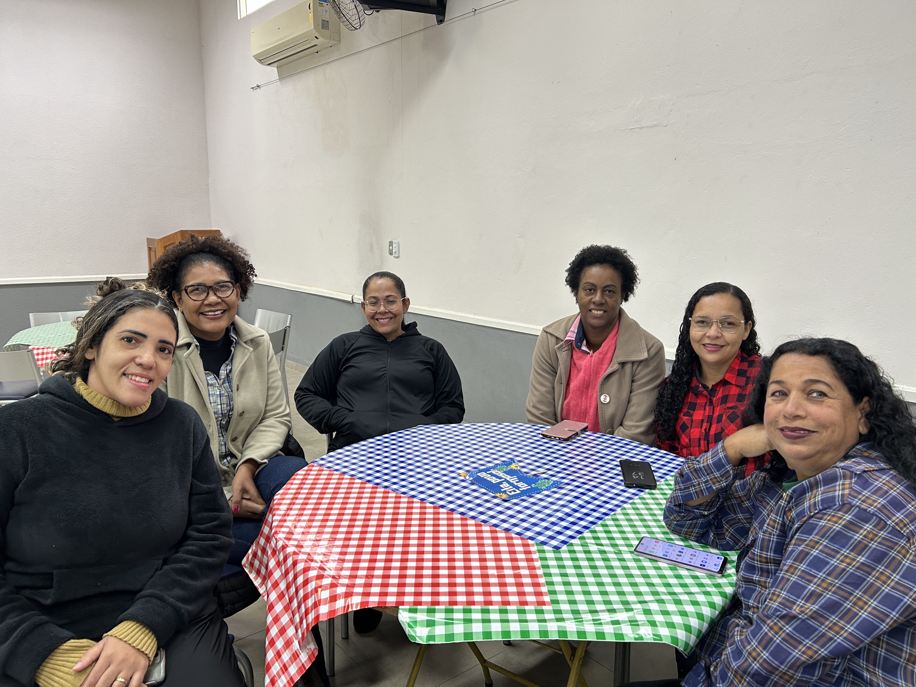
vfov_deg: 53.1
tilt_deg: -8.8
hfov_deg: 67.3
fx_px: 688
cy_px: 344
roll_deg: +0.5
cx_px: 458
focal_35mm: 26
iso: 125
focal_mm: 5.7
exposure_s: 1/60
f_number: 1.5
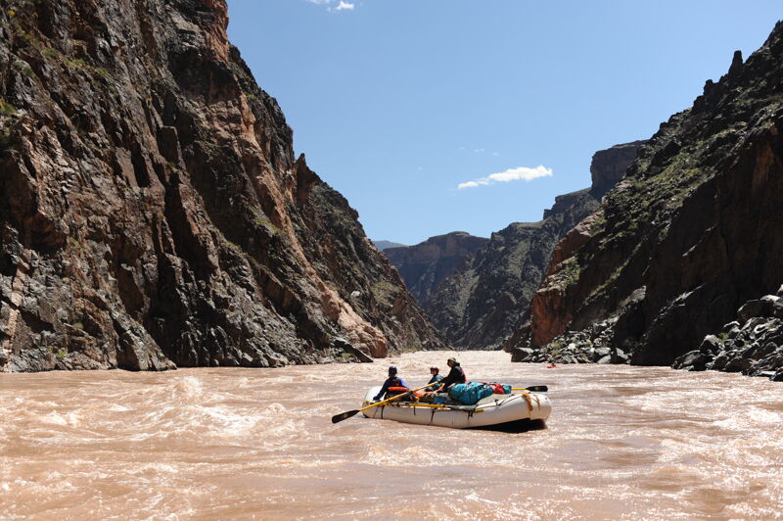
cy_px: 260
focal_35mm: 35
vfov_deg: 37.8
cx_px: 392
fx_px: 761
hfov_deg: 54.5
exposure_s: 1/800
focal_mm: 35
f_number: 5
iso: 200
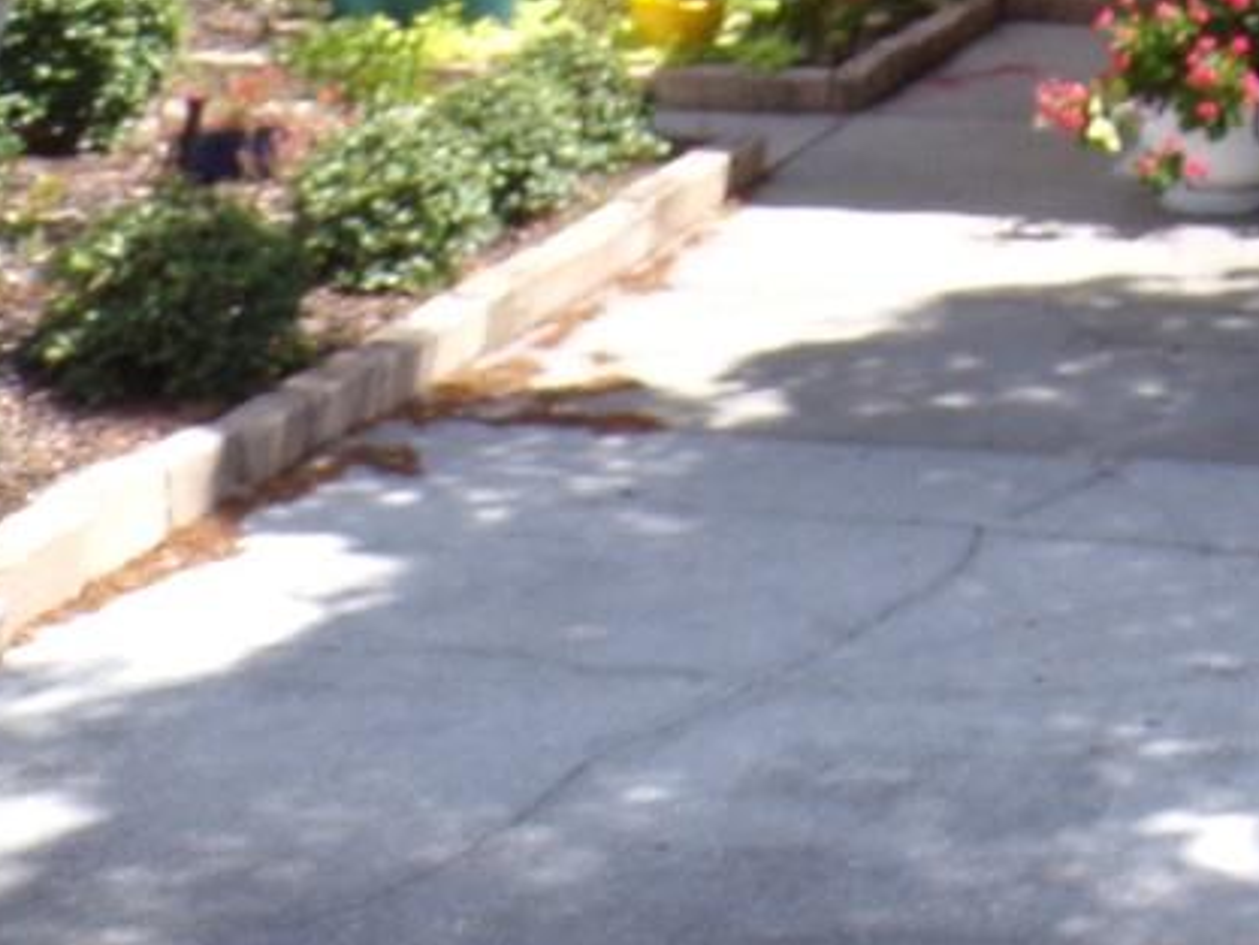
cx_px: 1476
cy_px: -767
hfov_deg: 20.1
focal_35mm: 92
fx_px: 3347
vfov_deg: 14.2
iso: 80
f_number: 5.8
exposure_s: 1/140
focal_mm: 4.3
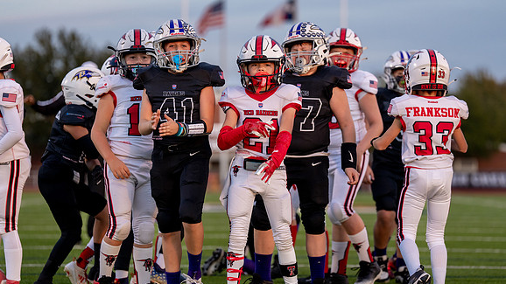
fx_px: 2388
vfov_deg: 6.8
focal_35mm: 178
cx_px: 253
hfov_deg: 12.1
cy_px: 146
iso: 800
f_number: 2.8
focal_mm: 158
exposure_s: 1/1250
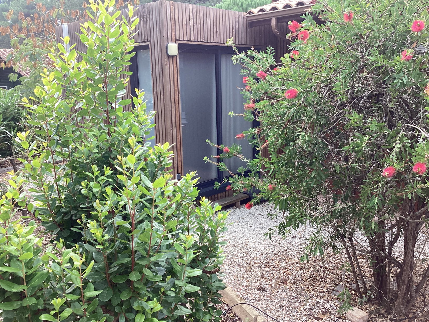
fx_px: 384
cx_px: 214
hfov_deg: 58.4
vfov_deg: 45.4
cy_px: 161
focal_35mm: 31
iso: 25
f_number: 2.4
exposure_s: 1/120
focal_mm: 3.3
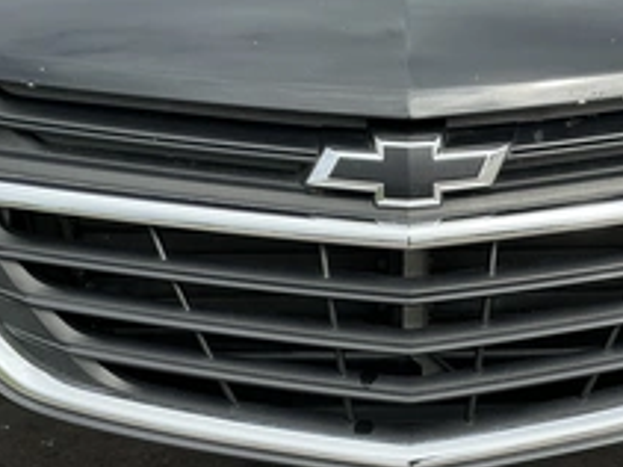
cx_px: 422
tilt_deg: -30.1
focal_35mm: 53
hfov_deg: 35.8
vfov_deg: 27.3
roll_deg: -2.5
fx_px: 953
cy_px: 307
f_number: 1.8
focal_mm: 3
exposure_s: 1/620
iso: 25
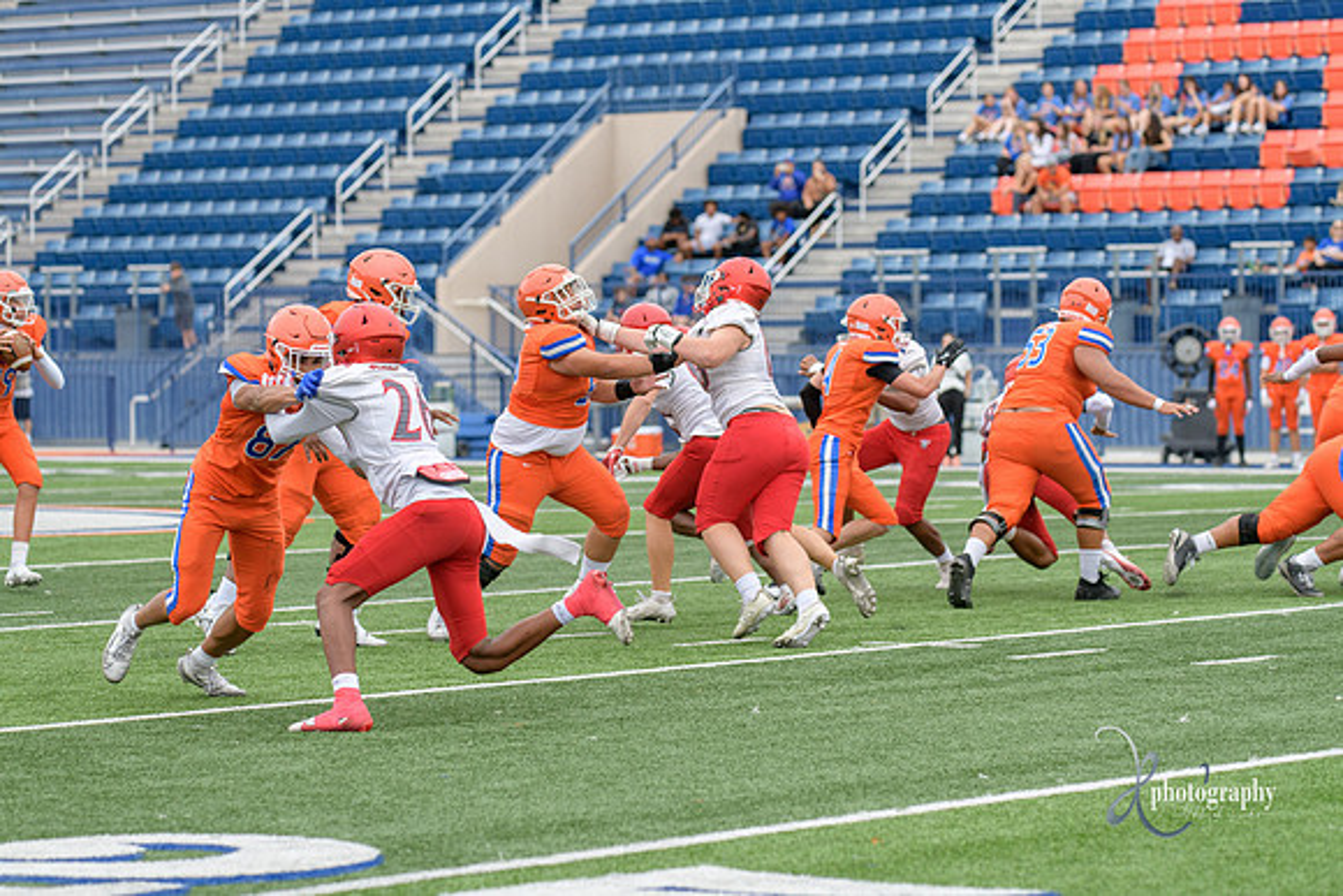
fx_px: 5224
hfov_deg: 14.7
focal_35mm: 140
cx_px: 672
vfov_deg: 9.8
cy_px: 448
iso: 450
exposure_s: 1/1000
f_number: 3.5
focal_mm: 140
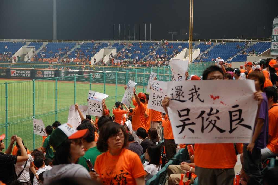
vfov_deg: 20.6
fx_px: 509
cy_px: 92
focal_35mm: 66
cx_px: 139
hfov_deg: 30.5
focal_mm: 44
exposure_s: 1/60
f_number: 2.8
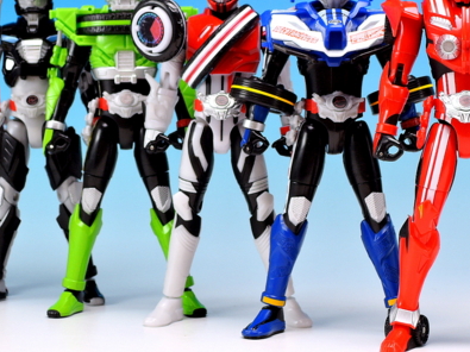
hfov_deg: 17.3
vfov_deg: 13.0
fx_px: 1547
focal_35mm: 114
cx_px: 214
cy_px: 130
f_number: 5.8
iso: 80
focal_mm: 16
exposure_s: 1/1.6
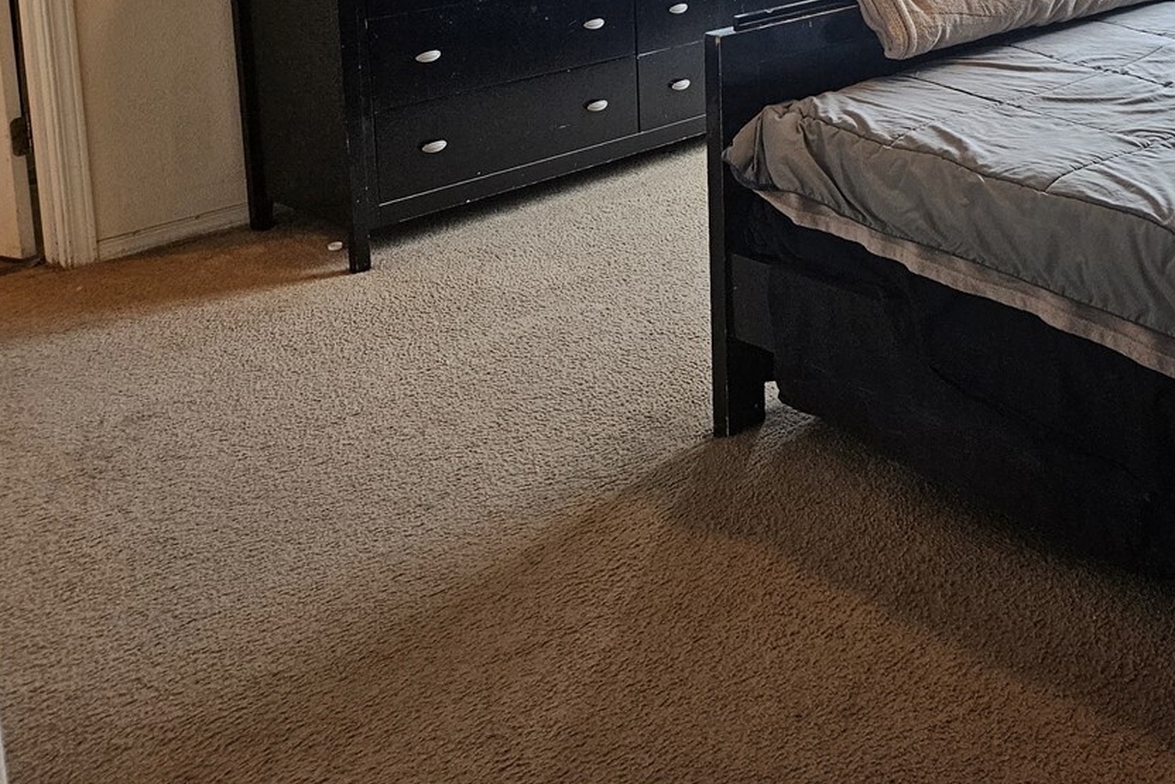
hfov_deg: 40.2
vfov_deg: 27.3
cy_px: -28
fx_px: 1502
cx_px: 1008
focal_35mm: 46
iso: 320
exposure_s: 1/120
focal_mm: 5.4
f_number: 1.8
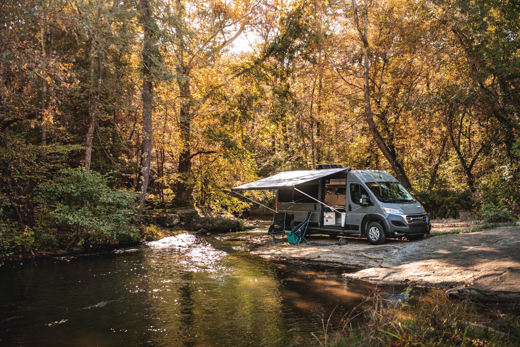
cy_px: 174
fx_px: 491
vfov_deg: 38.9
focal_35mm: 34
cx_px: 260
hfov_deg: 55.8
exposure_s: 1/1250
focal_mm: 34
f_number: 2.8
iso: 800
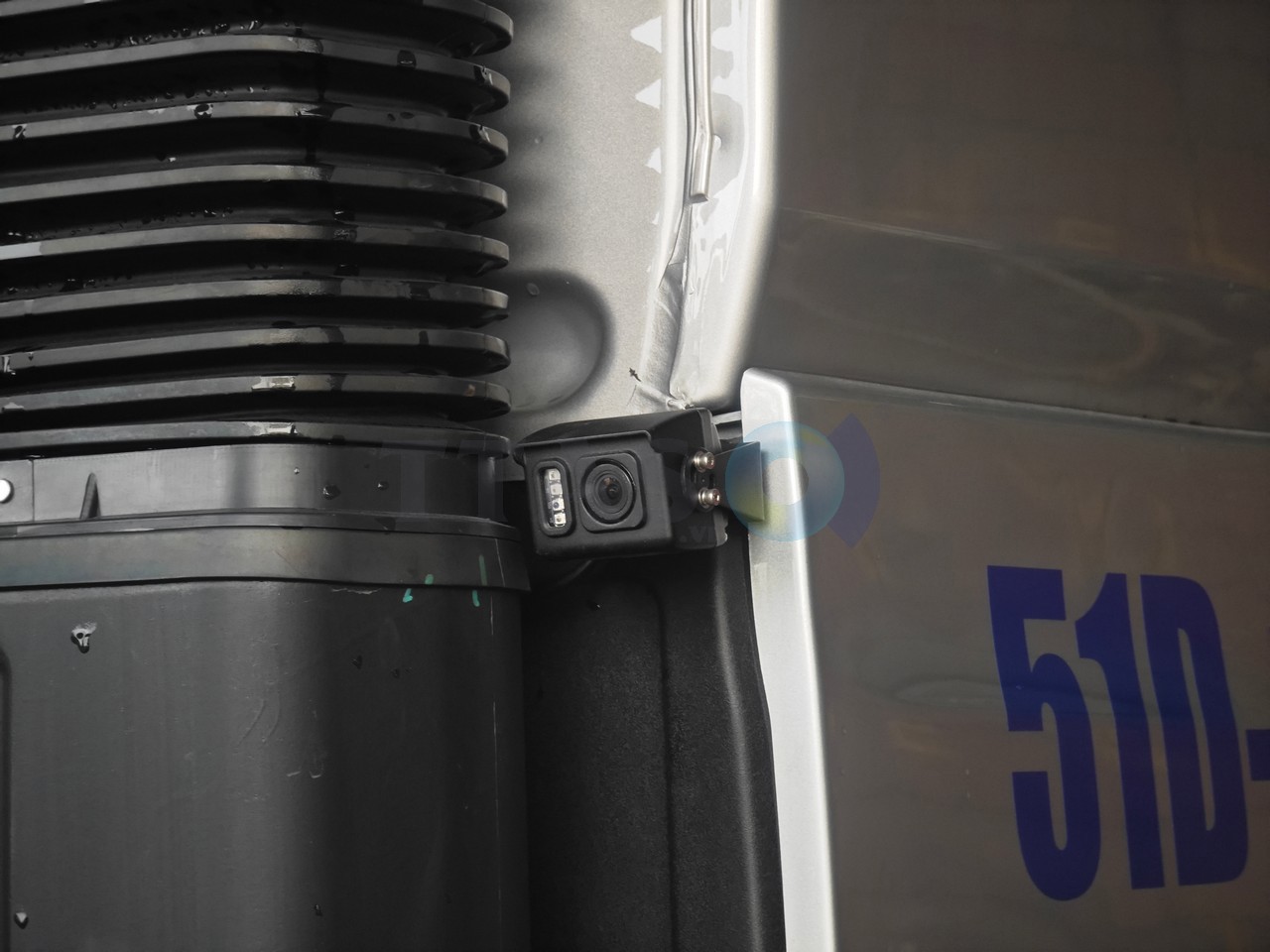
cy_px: 476
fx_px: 4403
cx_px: 635
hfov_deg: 16.4
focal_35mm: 120
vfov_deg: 12.3
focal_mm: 19.4
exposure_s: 1/57.5
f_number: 3
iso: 1000
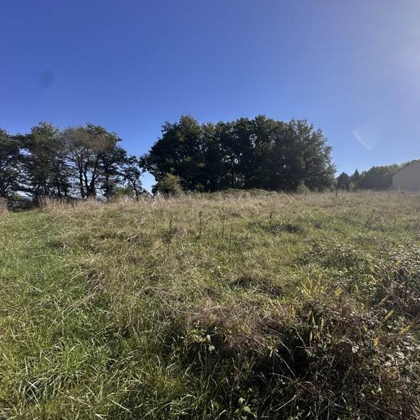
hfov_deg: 80.8
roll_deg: -1.5
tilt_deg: -0.7
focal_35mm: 17
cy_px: 213
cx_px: 284
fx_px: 233
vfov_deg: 84.0
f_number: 2.2
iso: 40
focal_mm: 2.22
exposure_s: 1/1742
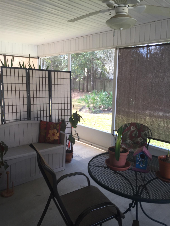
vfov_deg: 61.7
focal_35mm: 29
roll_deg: -0.2
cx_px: 85
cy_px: 113
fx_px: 190
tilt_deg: -9.2
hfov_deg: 48.2
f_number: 2.2
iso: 40
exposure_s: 1/60
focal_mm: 4.15
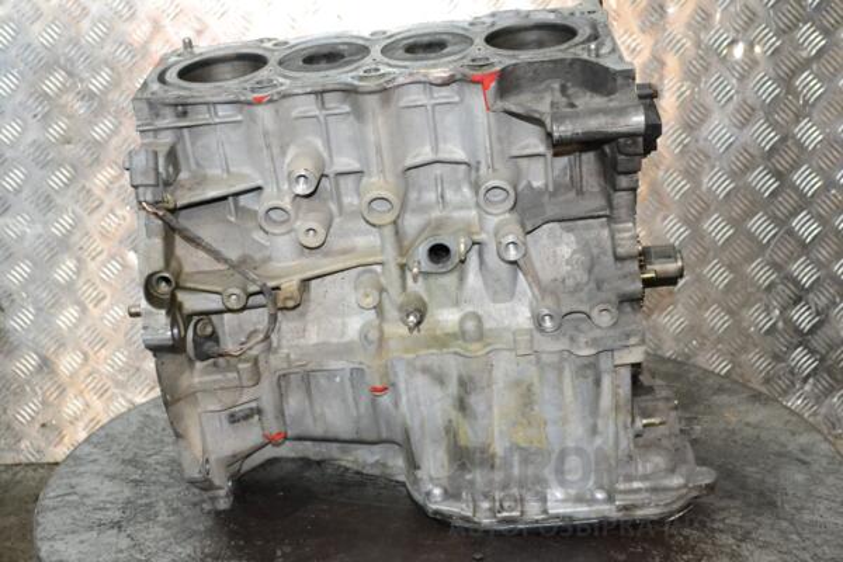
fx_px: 1124
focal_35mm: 48
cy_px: 281
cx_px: 422
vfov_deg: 28.1
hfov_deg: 41.1
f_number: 7.1
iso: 3200
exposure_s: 1/60
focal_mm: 32
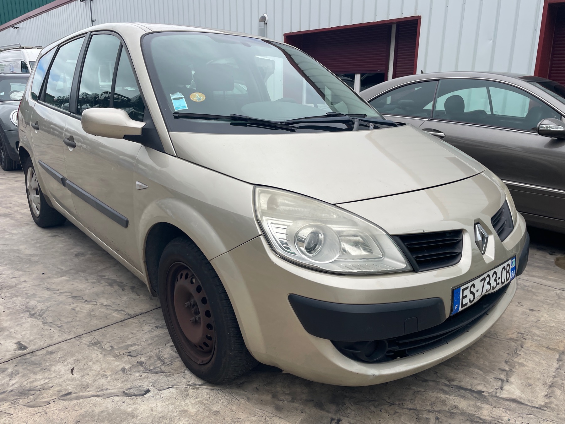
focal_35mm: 26
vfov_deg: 53.1
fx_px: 424
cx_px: 282
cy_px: 212
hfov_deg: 67.3
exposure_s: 1/2882
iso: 32
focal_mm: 4.2
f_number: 1.6
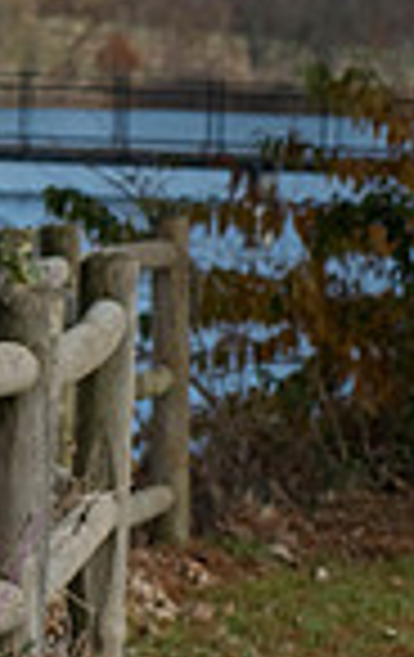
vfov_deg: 6.5
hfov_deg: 4.0
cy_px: 227
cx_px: -855
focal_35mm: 323
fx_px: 5797
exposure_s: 1/640
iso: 400
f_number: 8
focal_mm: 80
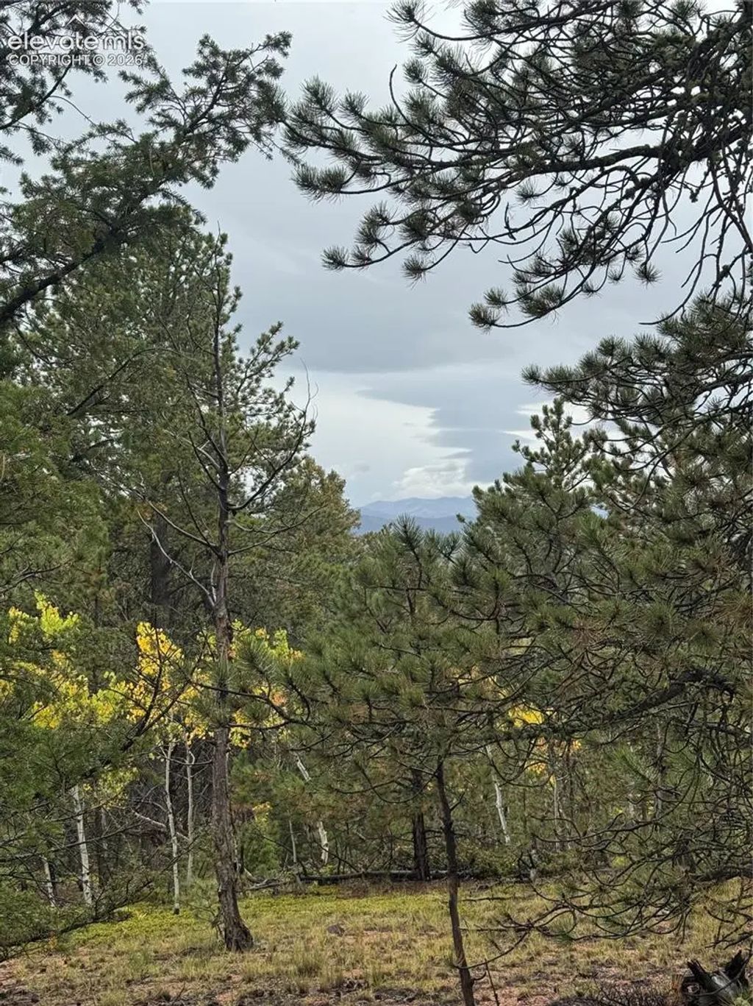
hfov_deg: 30.2
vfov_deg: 39.7
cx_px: 376
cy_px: 503
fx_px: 1393
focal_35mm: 48
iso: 64
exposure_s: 1/2513
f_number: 1.78
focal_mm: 6.76
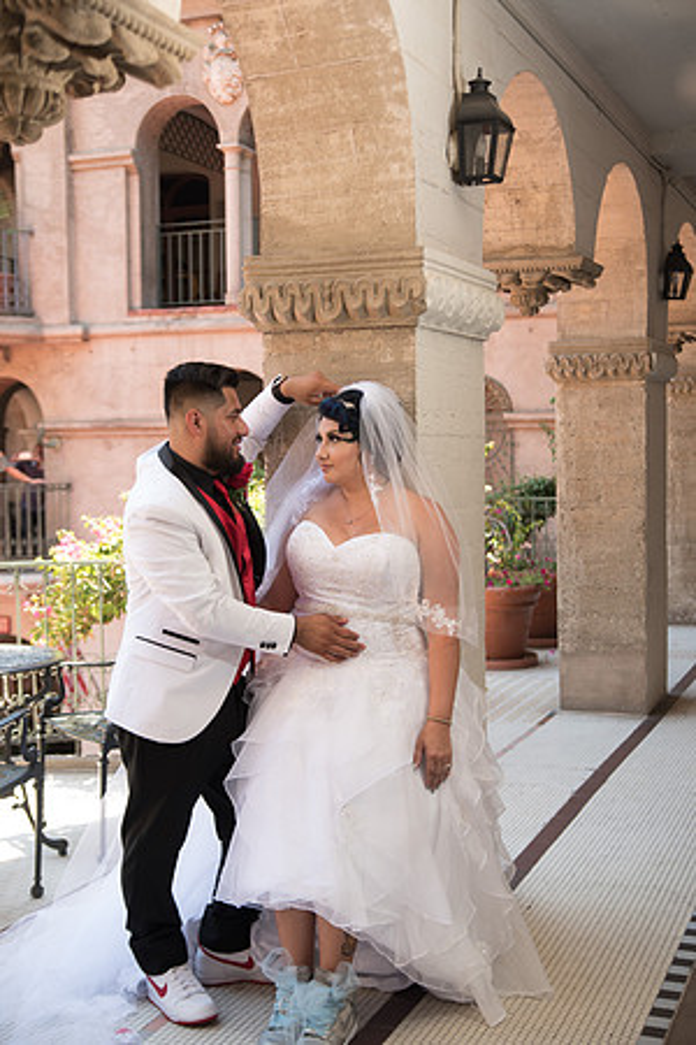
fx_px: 1276
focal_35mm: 44
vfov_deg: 44.5
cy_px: 522
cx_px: 348
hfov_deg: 30.5
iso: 100
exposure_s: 1/100
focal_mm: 44
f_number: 3.5
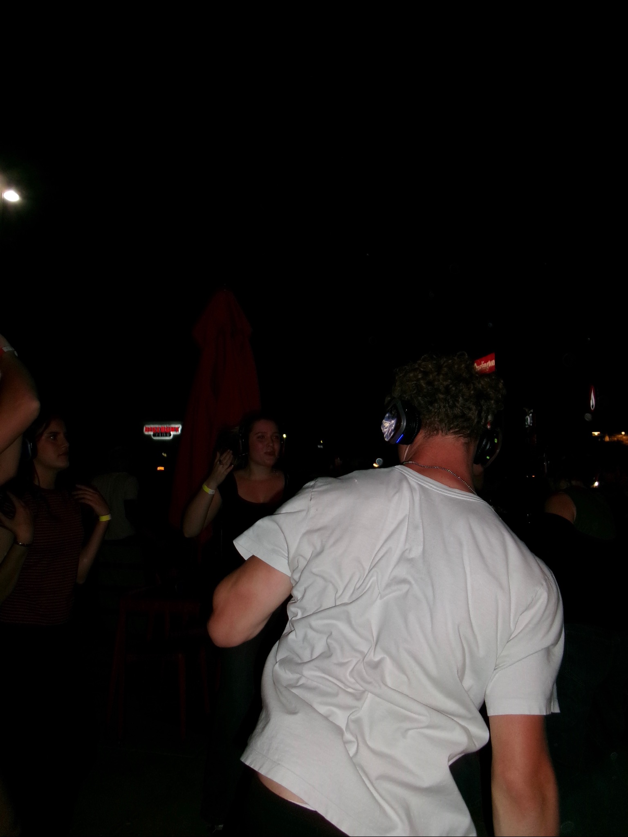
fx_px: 677
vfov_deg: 63.4
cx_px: 314
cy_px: 418
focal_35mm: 28
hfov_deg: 49.7
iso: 200
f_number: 3.9
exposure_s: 1/50
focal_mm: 5.1
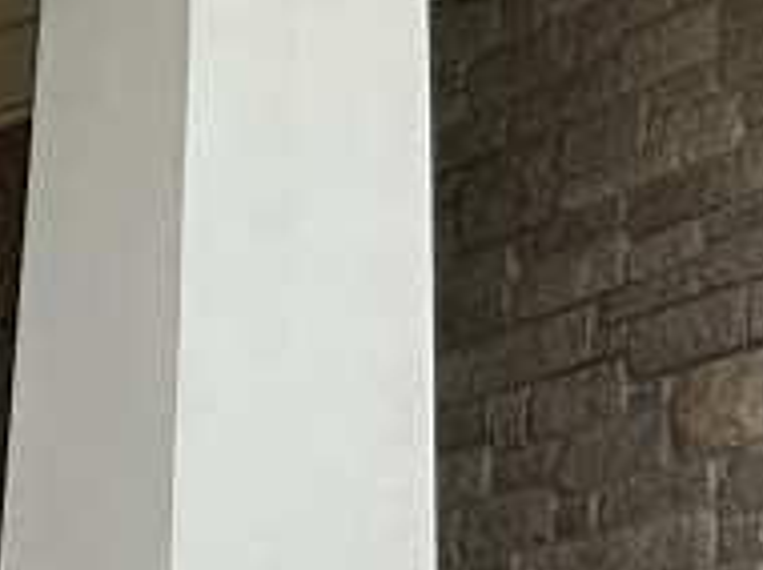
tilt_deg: -2.4
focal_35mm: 162
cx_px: -1486
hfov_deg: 9.6
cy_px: 1409
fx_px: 3566
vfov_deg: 8.3
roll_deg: -1.6
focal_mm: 6.86
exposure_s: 1/2110
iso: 80
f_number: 1.78
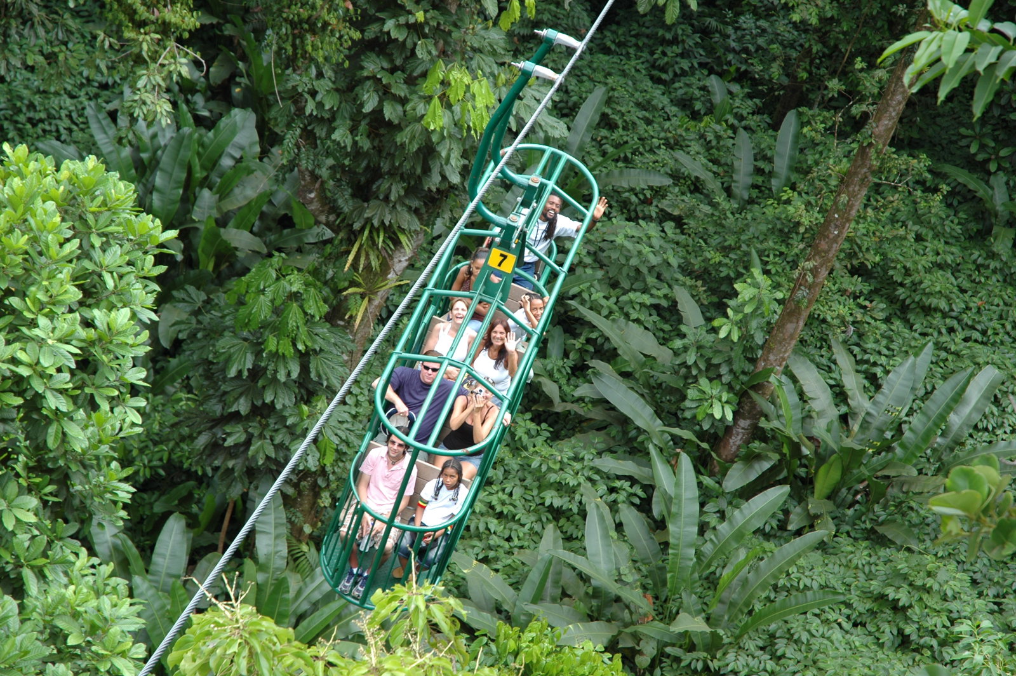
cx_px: 508
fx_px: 2961
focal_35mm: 105
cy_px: 338
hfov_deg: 19.5
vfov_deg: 13.0
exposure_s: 1/125
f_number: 5.6
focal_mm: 70
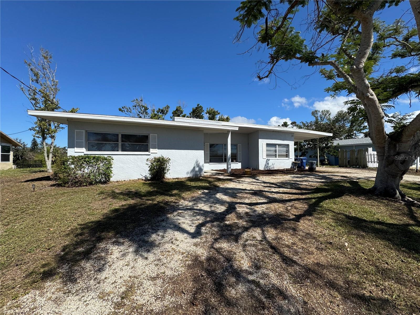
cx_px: 210
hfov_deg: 102.1
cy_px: 158
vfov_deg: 85.7
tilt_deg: +1.1
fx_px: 170
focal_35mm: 14
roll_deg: +0.9
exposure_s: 1/2674
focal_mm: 2.22
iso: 50
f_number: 2.2
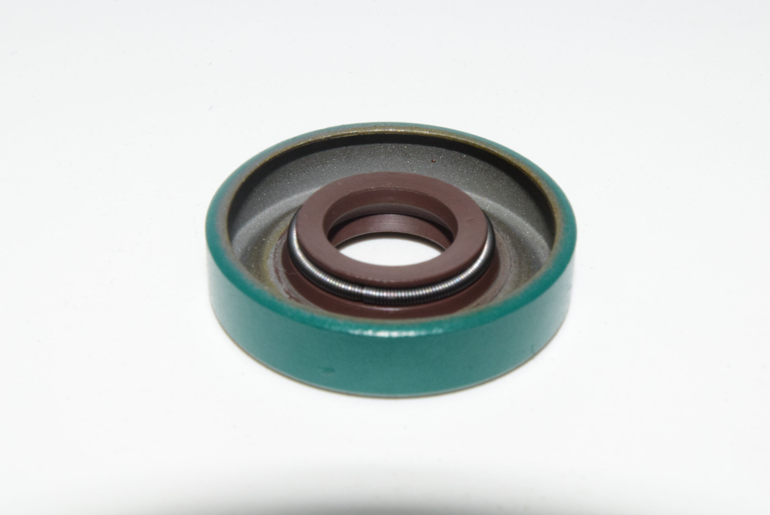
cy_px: 258
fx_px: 1766
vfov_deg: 16.6
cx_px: 385
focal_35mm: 82
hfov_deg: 24.6
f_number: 36
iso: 1600
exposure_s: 1/60
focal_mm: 55
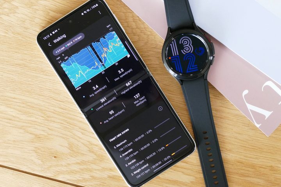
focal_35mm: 139
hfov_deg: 14.8
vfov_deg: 9.9
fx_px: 1084
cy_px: 94
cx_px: 140
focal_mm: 50.69
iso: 1600
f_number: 4.5
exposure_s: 1/50
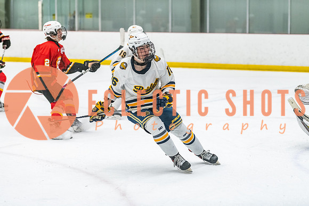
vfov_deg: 12.9
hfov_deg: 19.2
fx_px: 913
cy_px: 103
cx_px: 154
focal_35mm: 106
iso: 3200
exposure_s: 1/800
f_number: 2.8
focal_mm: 102
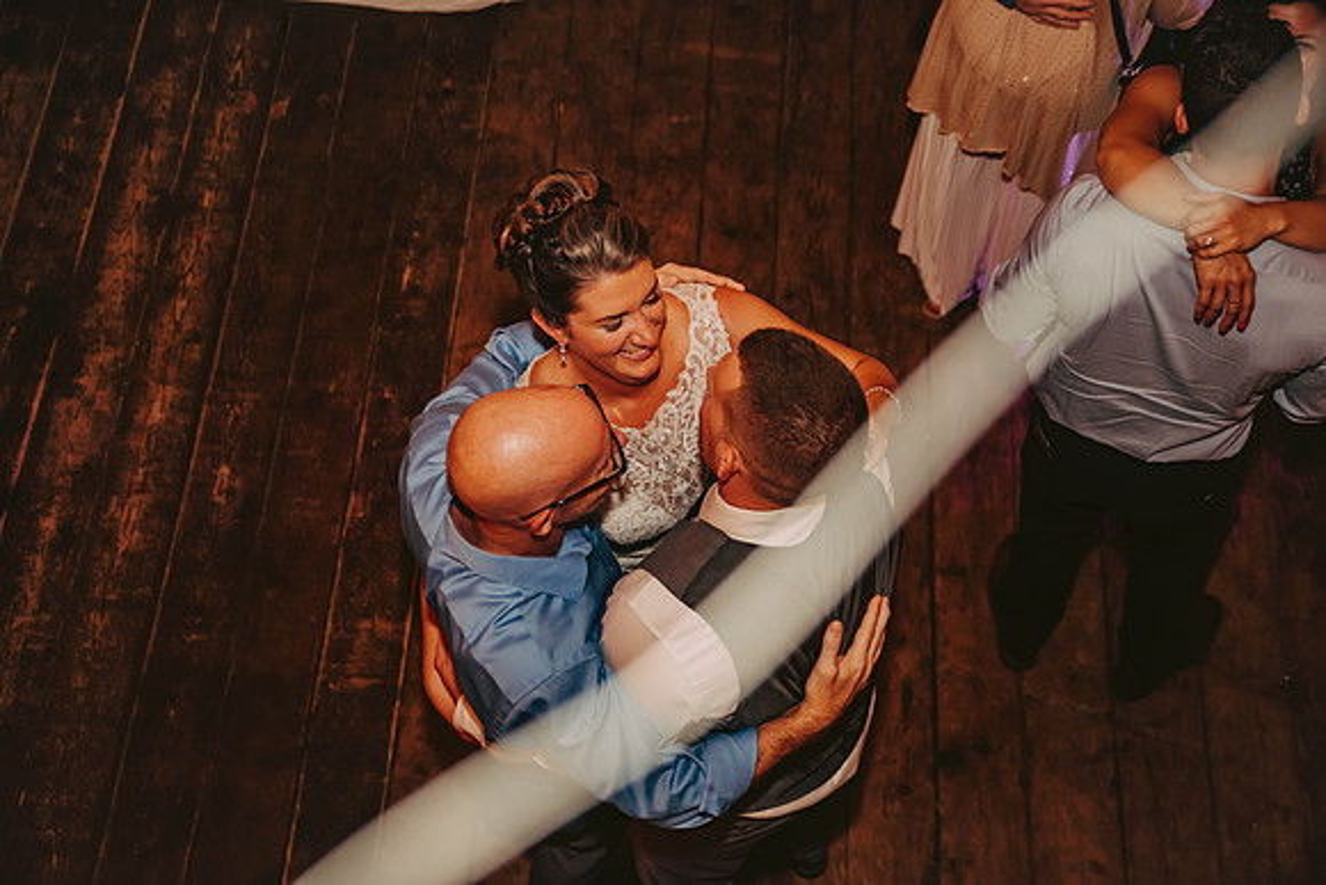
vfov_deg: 26.0
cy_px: 442
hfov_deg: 38.2
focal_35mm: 52
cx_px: 663
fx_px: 1916
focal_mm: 52
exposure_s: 1/125
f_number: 2.8
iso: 1250
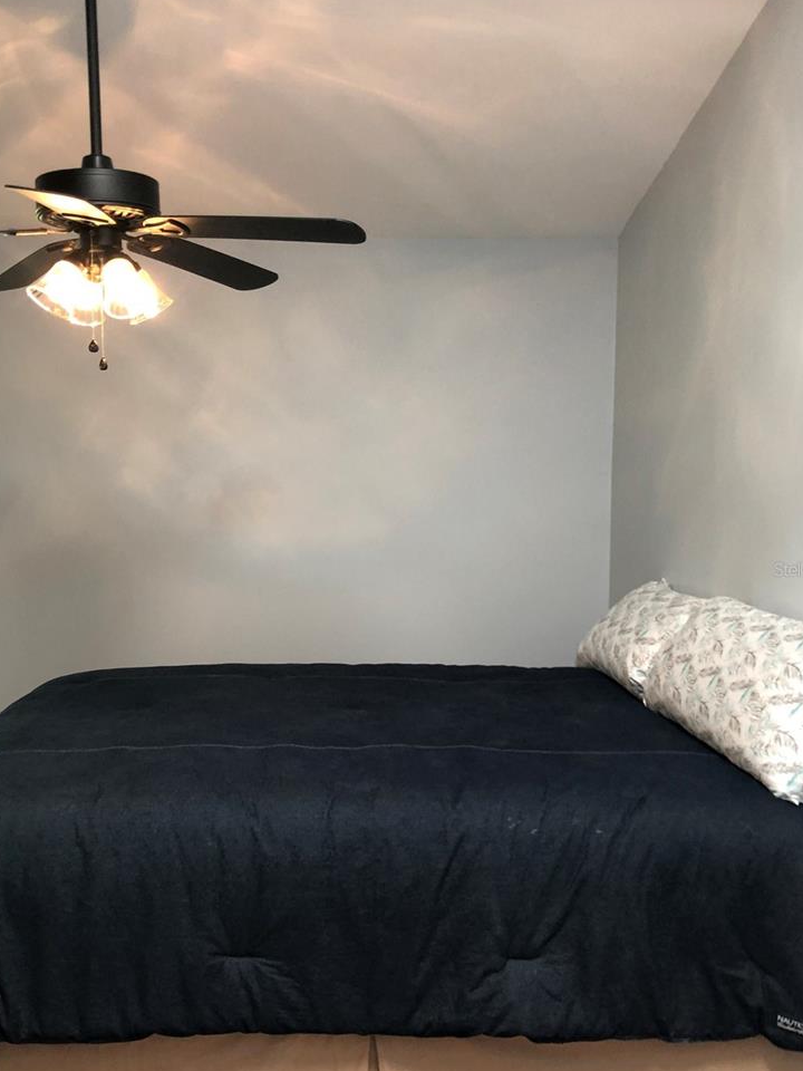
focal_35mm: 35
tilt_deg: -5.8
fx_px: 1083
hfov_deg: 40.6
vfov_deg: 52.6
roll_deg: +0.2
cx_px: 351
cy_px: 569
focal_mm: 4
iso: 40
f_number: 1.8
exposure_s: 1/17
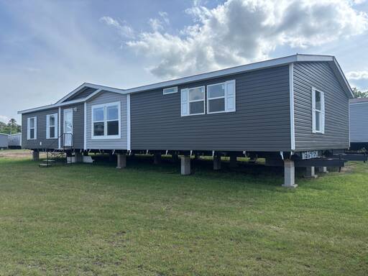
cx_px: 184
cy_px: 138
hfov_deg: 67.3
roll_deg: +0.3
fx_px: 276
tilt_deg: +0.5
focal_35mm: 26
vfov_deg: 53.1
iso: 50
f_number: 1.6
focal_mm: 5.96
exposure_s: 1/3413
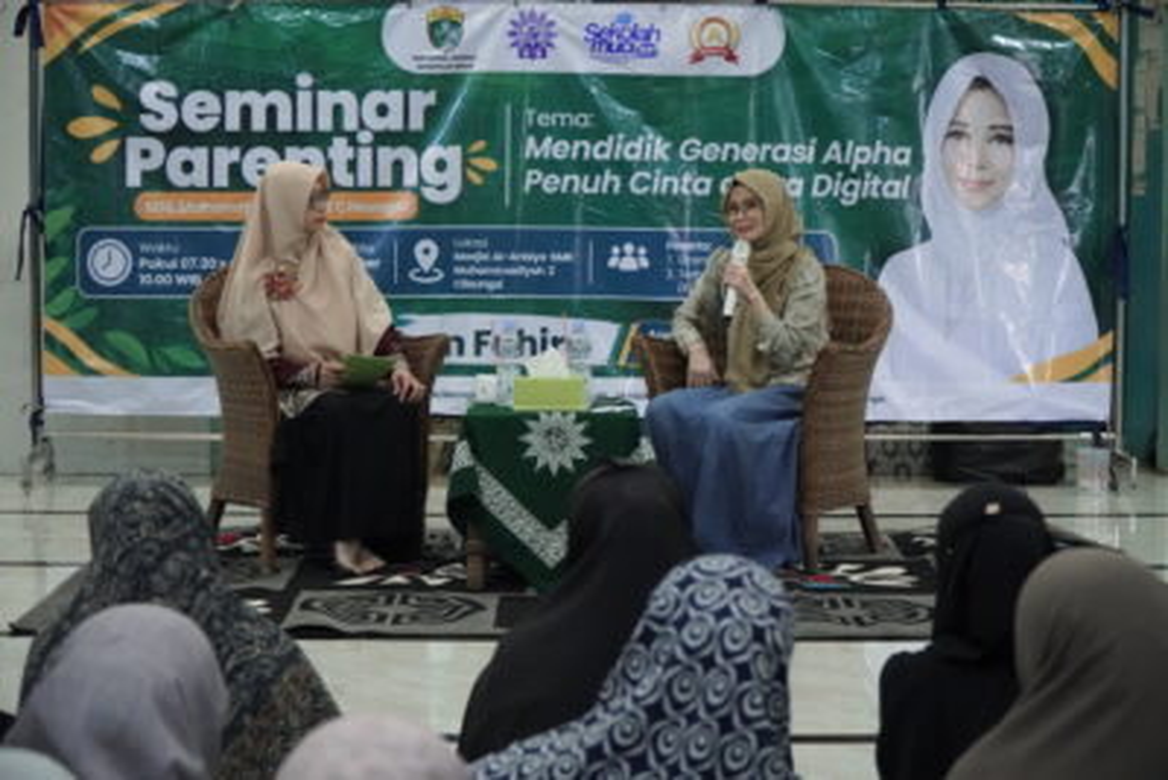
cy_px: 390
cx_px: 584
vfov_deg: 16.9
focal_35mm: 81
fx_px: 2629
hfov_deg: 25.1
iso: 6400
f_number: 4
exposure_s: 1/100
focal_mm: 54
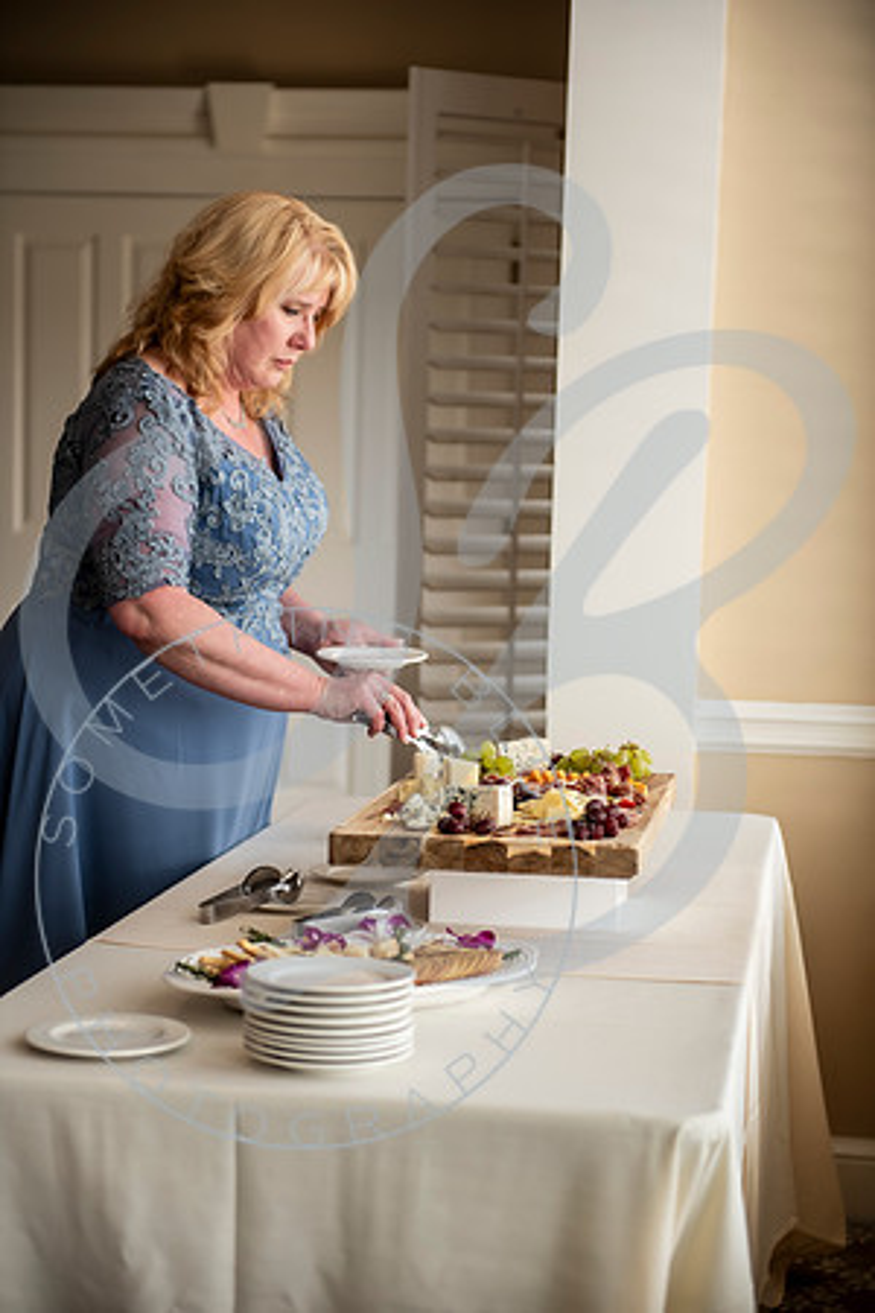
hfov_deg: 19.5
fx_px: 2552
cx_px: 438
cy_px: 656
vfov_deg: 28.8
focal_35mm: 70
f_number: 2.8
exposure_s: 1/160
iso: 100
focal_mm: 70
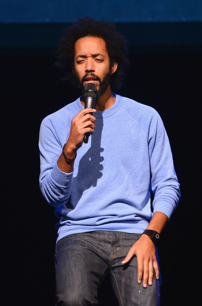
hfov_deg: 6.8
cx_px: 101
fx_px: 1691
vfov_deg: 10.3
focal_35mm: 200
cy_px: 153
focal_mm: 200
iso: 1600
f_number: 2.8
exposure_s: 1/160
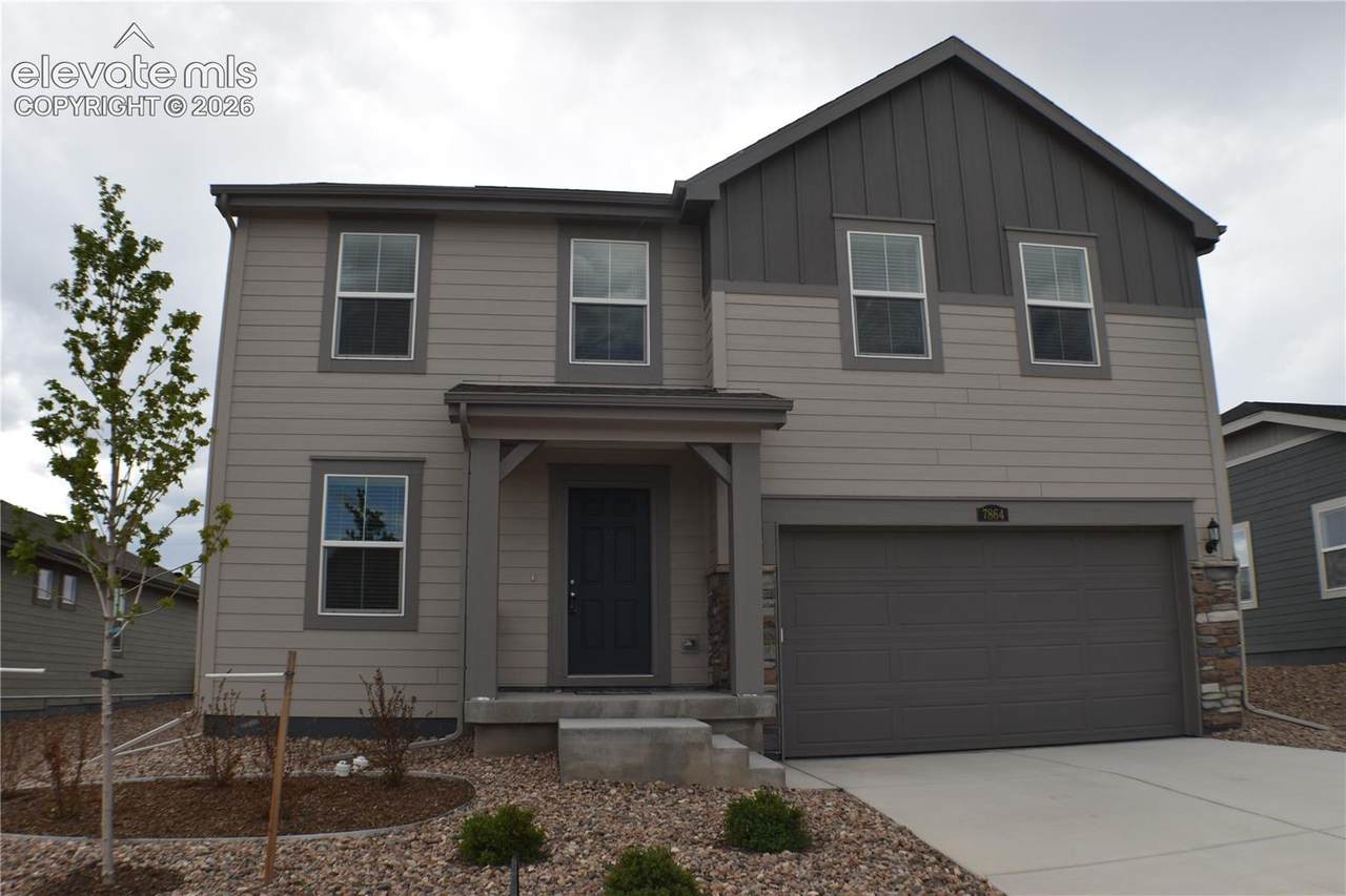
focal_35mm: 38
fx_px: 1402
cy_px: 448
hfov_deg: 51.3
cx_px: 673
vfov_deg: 35.5
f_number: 8
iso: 100
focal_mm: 25
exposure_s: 1/200
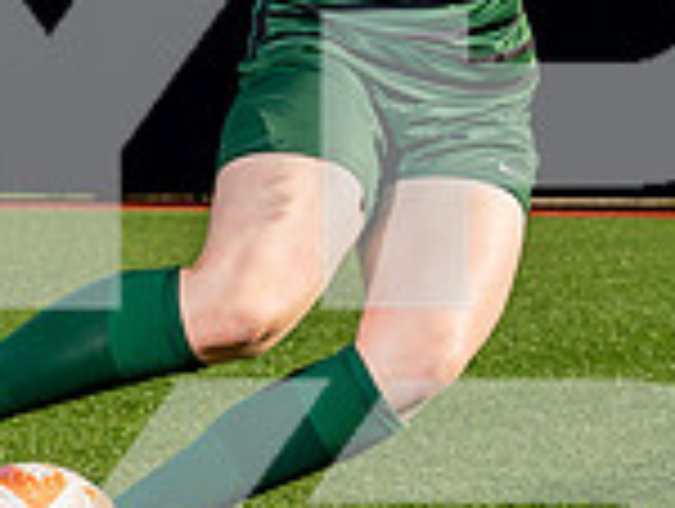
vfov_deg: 7.1
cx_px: 228
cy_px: 76
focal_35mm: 210
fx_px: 4101
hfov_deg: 9.4
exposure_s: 1/1250
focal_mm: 50
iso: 100
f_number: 5
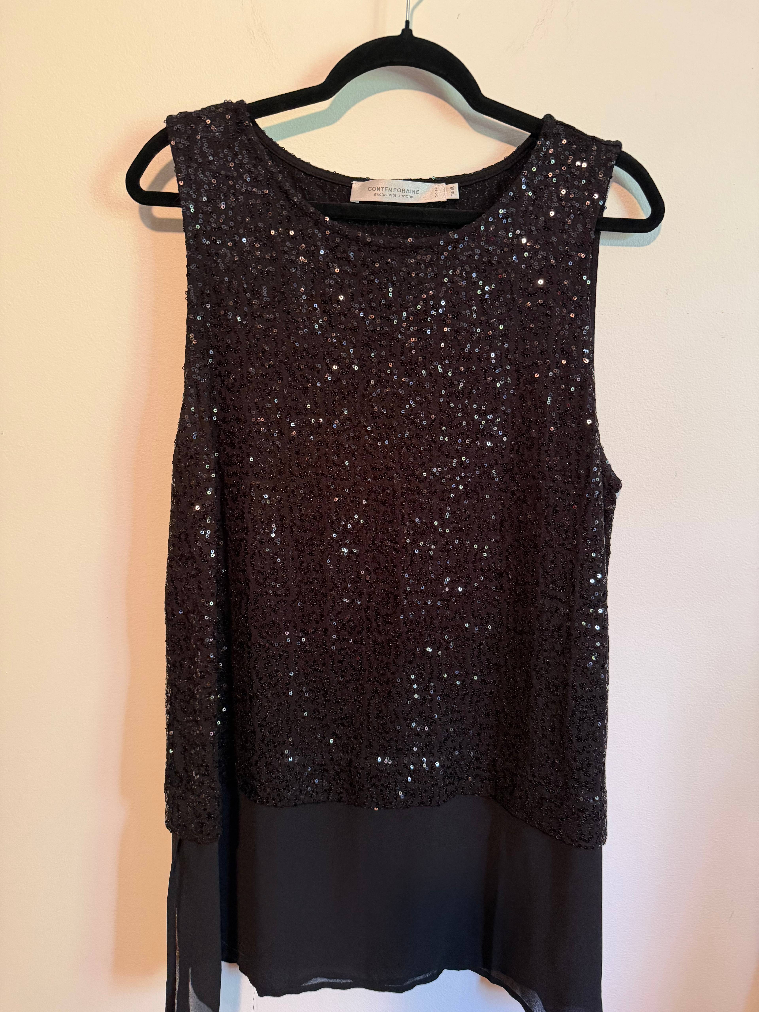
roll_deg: +0.3
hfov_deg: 56.8
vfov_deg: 71.6
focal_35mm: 24
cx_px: 380
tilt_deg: -9.9
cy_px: 506
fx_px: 702
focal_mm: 6.76
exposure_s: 1/60
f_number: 1.78
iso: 400
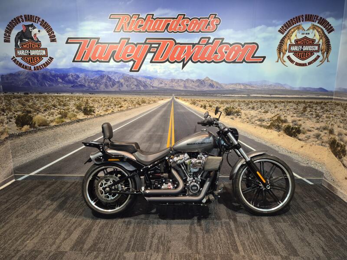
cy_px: 130
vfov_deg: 58.9
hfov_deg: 73.9
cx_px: 174
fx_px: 231
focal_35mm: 23
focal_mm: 5.4
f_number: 1.8
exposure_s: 1/100
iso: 250
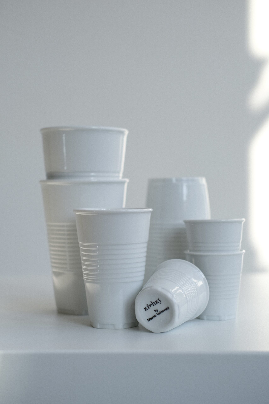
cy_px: 202
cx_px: 134
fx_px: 594
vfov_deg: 37.5
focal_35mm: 53
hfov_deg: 25.5
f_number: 2
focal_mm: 35
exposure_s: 1/680
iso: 160
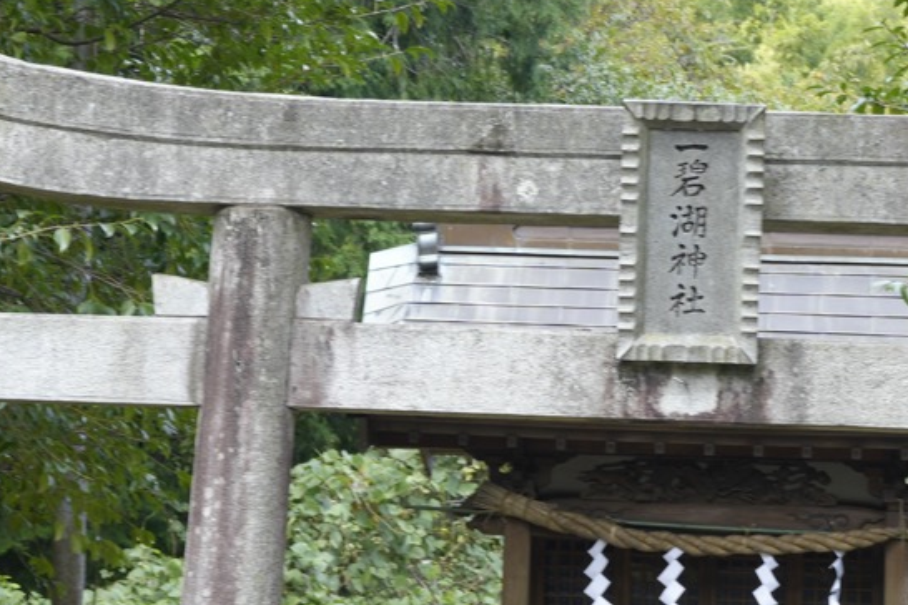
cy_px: 670
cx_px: 698
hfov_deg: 16.6
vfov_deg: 11.0
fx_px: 3102
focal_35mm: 123
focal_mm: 35
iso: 100
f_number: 6.3
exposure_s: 1/40
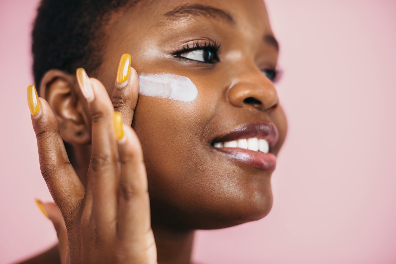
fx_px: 550
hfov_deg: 39.6
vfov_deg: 27.0
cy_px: 132
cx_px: 198
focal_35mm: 50
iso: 160
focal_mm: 50
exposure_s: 1/200
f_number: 2.5
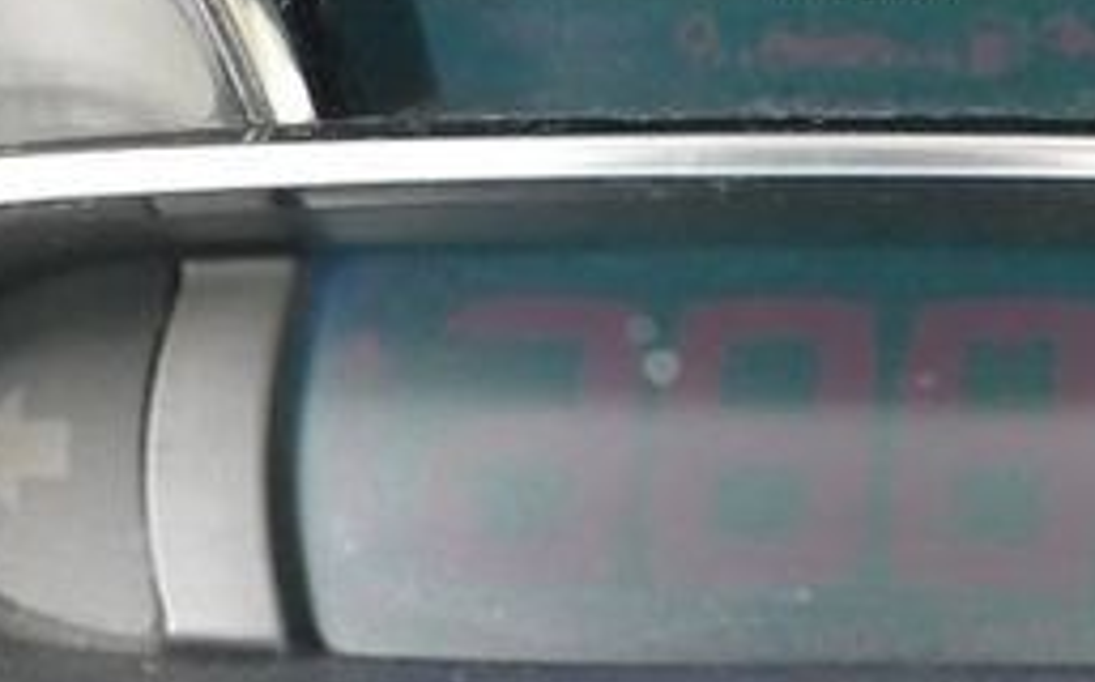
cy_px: -40
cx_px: 669
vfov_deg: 9.3
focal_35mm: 139
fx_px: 4144
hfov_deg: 15.0
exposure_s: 1/80
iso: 1600
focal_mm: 12.9
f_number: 3.1
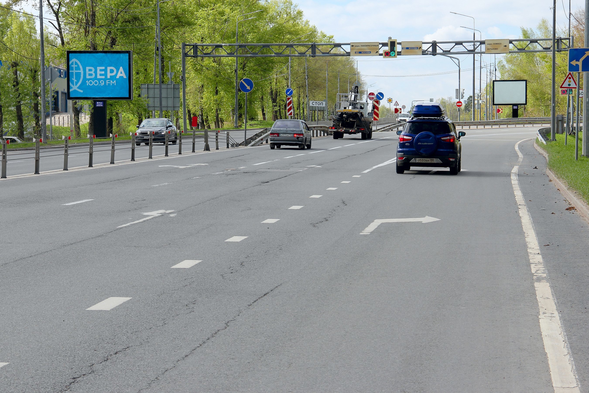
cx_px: 294
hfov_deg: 11.4
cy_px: 196
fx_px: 2961
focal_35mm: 181
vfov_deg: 7.6
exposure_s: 1/200
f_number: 8
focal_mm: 60
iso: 100
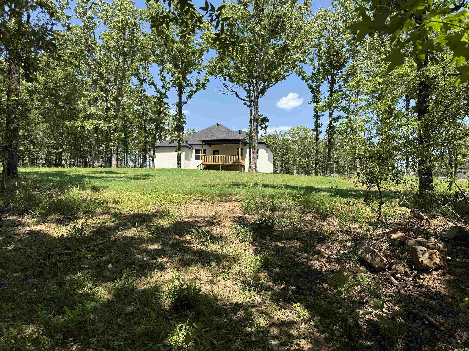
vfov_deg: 56.8
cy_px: 176
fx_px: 325
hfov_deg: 71.6
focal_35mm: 24
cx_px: 234
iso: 80
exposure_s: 1/1901
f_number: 1.78
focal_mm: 6.76
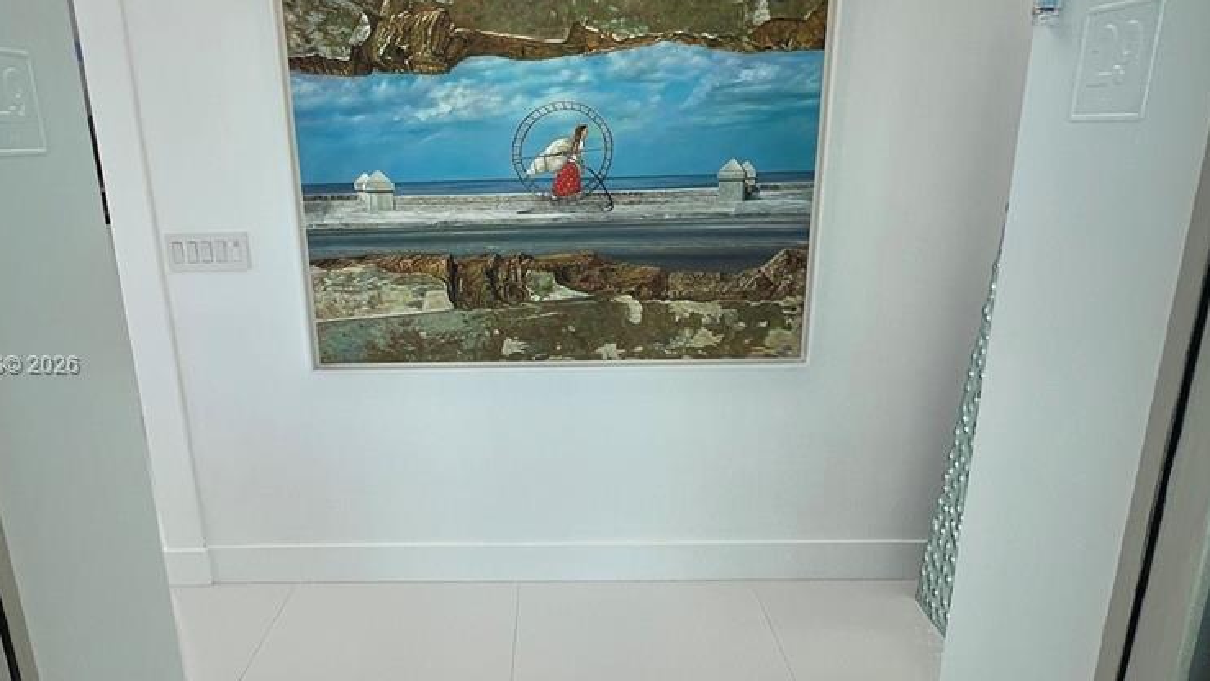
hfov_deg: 78.2
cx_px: 512
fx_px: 738
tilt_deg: -15.8
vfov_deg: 49.5
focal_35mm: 23
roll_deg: +1.7
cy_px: 367
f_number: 1.8
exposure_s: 1/120
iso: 50
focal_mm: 1.57
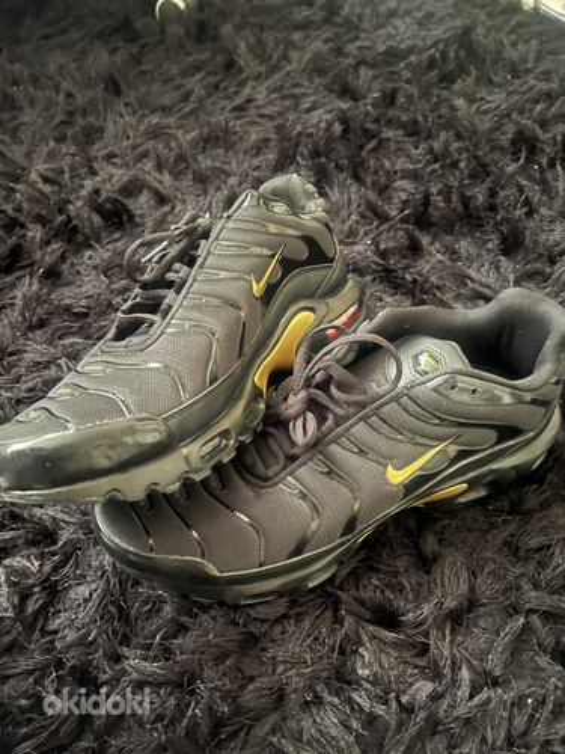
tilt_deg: -52.5
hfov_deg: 53.1
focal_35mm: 26
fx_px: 566
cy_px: 377
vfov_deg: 67.3
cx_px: 282
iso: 1000
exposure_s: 1/9
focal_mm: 5.7
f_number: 1.5
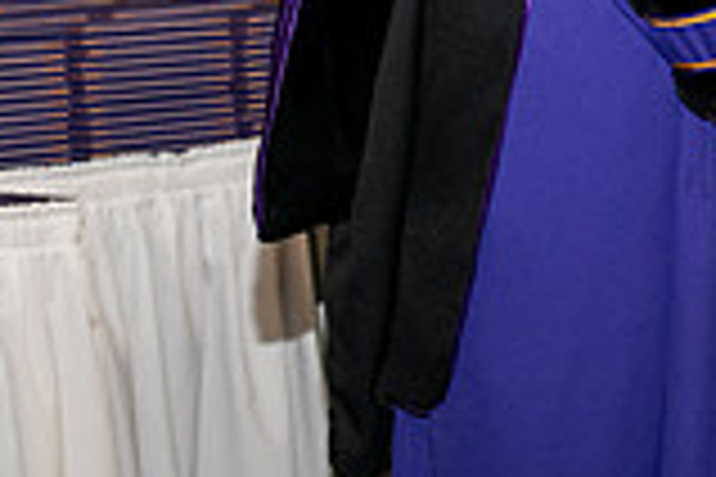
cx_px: 1094
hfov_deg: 7.9
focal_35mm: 255
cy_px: -268
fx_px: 5071
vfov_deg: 5.3
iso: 1600
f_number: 5.6
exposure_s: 1/200
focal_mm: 70
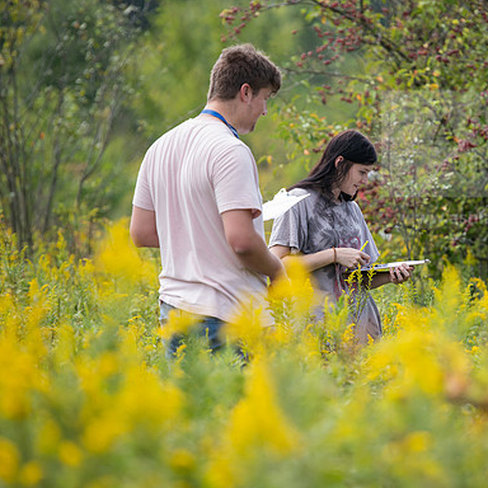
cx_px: 343
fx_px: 3684
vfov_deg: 7.6
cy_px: 245
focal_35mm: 231
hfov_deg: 7.6
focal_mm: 180
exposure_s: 1/320
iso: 80
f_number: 3.5
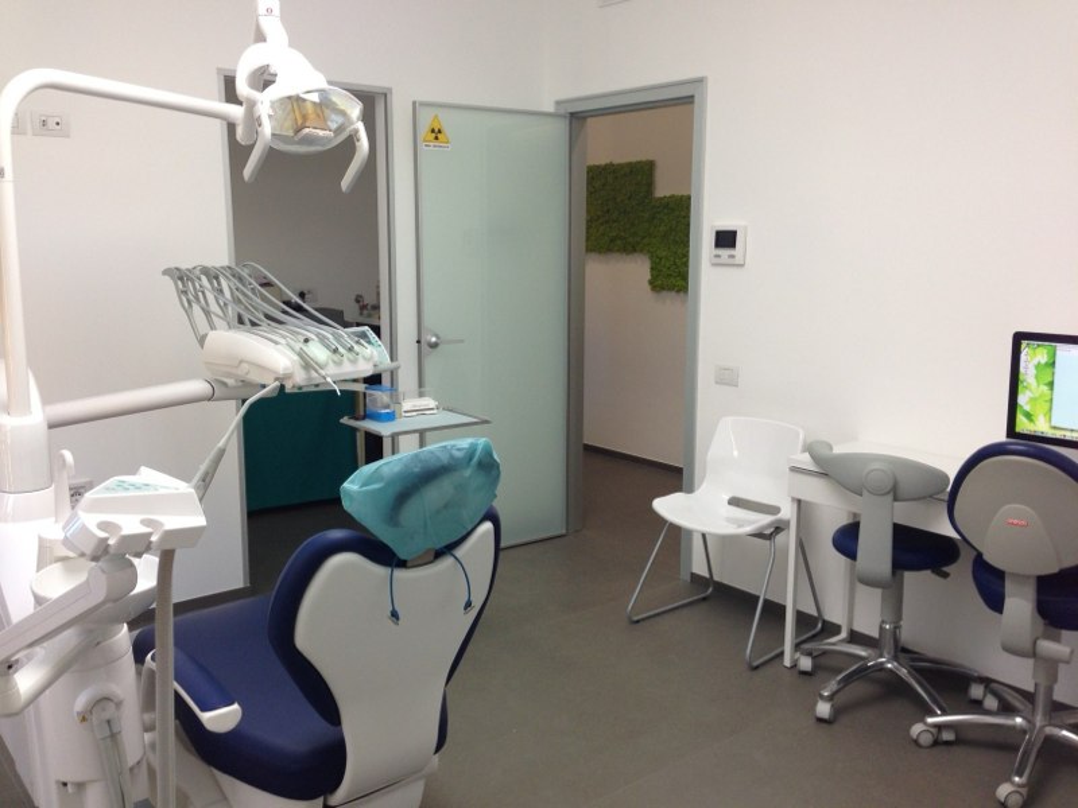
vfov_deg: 42.9
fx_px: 1028
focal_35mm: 33
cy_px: 404
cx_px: 539
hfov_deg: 55.4
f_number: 2.4
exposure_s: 1/60
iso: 64
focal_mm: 4.12
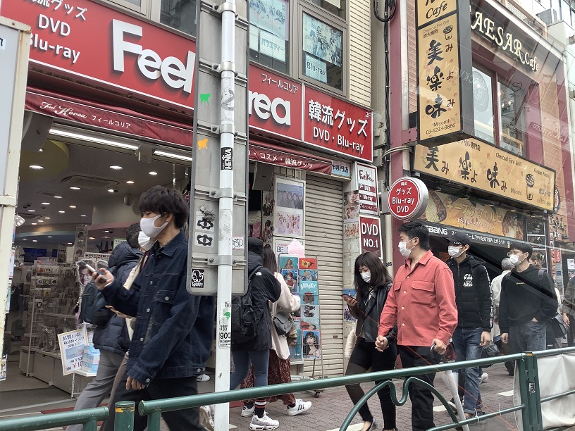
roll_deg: -1.4
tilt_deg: +9.2
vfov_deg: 45.4
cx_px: 288
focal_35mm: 31
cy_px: 216
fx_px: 515
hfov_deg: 58.4
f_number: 2.4
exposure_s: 1/147
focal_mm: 3.3
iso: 25
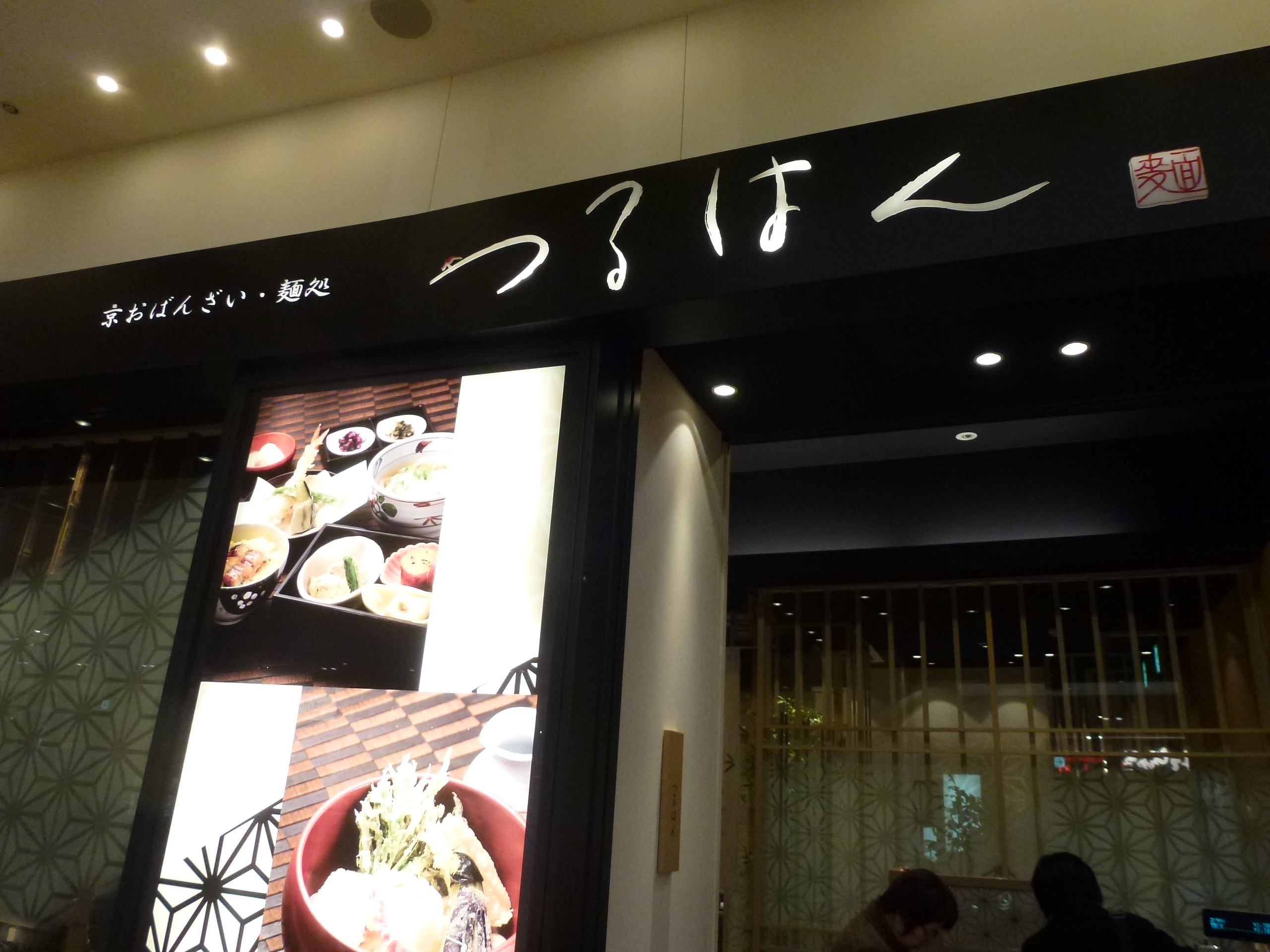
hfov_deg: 71.6
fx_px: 881
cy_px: 476
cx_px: 635
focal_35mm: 24
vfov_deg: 56.8
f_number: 3.3
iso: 250
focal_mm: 4.3
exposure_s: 1/60
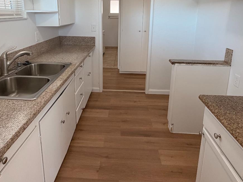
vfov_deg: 54.6
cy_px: 49
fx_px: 168
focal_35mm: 24
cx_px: 116
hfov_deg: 71.6
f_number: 2.2
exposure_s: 1/120
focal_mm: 2.22
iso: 160
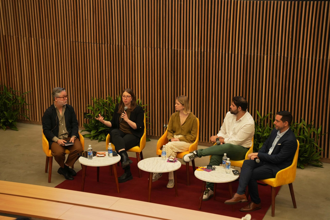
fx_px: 660
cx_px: 165
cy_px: 110
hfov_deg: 28.1
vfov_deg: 18.9
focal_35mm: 72
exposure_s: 1/200
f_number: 2.8
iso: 500
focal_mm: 48
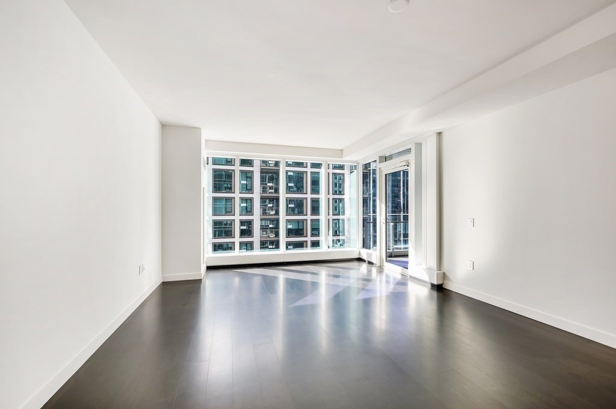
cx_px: 308
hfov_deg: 104.3
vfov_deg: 81.1
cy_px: 204
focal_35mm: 14
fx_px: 239
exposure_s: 1/50
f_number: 8
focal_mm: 14
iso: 100
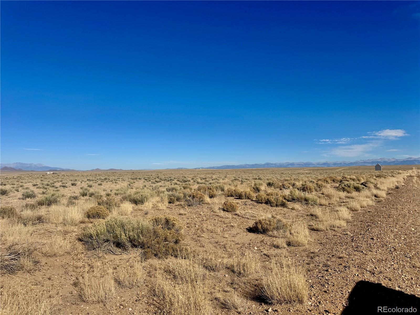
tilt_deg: +1.4
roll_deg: +0.1
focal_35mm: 24
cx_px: 210
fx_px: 291
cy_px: 158
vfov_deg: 56.8
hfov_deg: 71.6
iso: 80
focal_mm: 6.76
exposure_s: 1/7937
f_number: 1.78
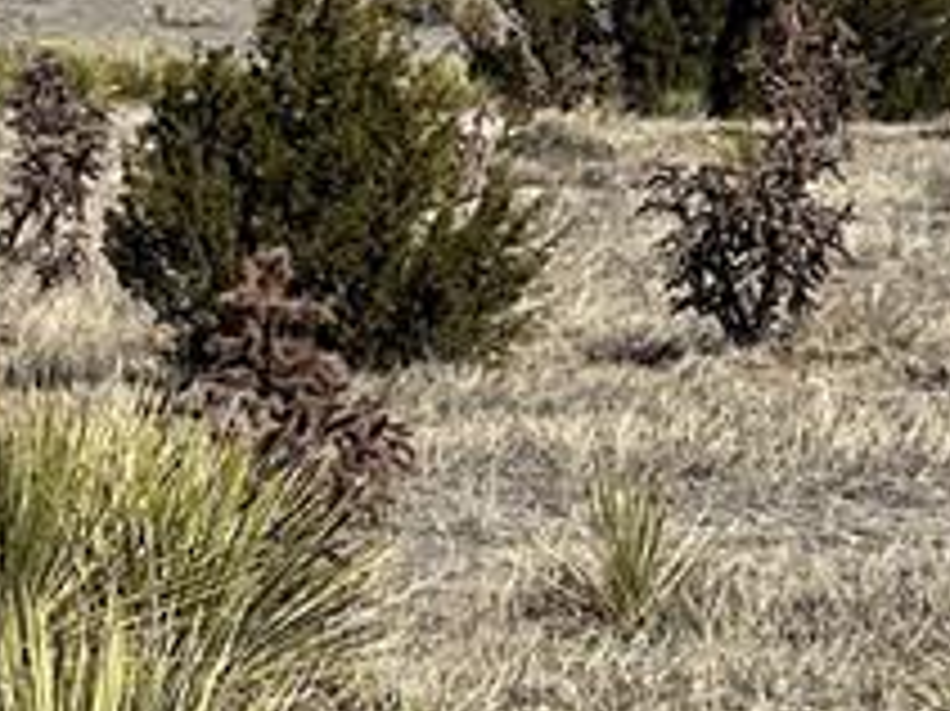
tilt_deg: -0.2
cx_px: -500
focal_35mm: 374
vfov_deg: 4.0
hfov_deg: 5.3
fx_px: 10258
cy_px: -326
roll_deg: -1.2
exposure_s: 1/1754
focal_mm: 9
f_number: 2.8
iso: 32
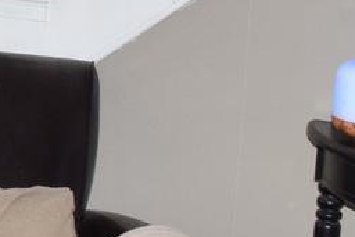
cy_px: -107
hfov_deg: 8.5
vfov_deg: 6.3
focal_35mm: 216
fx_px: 2131
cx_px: -562
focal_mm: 18
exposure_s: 1/125
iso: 800
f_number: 5.6
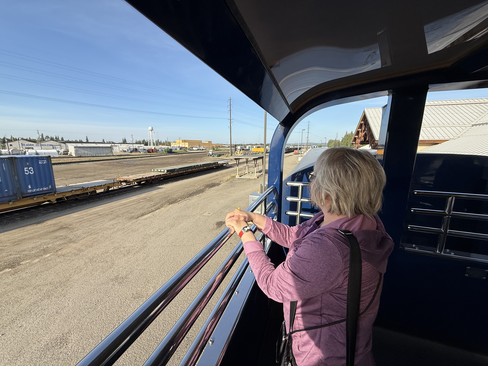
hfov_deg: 102.1
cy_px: 183
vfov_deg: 85.7
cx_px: 244
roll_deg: -1.0
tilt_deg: -10.0
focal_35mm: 14
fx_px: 197
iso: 50
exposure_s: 1/1259
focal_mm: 2.22
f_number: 2.2
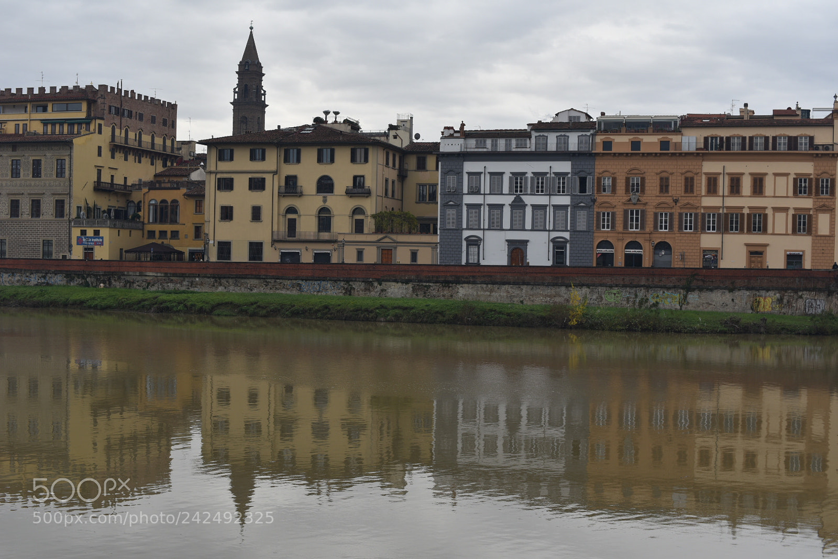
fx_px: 1164
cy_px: 280
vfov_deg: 27.0
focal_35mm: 50
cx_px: 419
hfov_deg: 39.6
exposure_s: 1/100
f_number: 8
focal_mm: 50
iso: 100
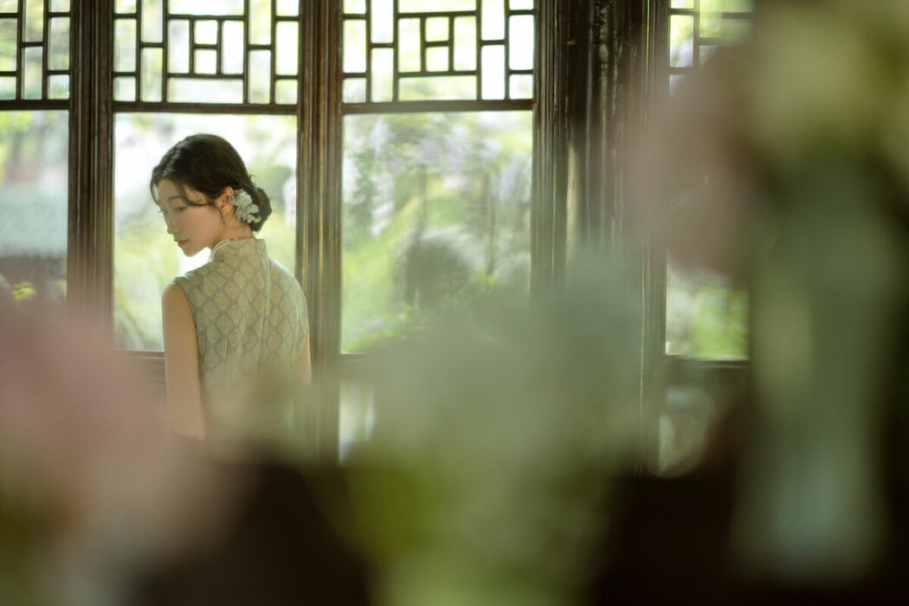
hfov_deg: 23.9
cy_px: 303
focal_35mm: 85
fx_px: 2146
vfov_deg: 16.1
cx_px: 454
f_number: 1.4
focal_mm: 85
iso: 200
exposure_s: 1/160
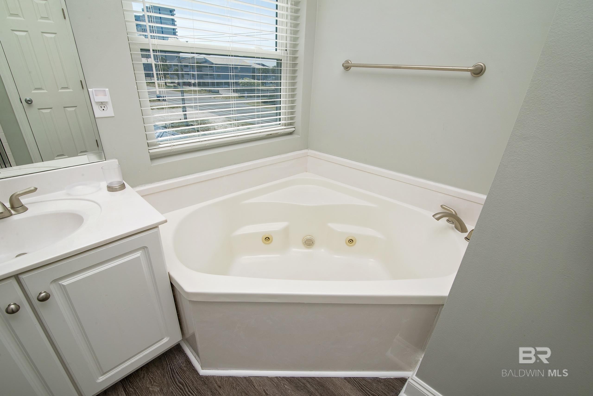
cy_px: 198
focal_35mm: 16
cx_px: 296
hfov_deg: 96.7
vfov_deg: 73.8
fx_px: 264
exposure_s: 1/160
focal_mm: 16
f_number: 13
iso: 500
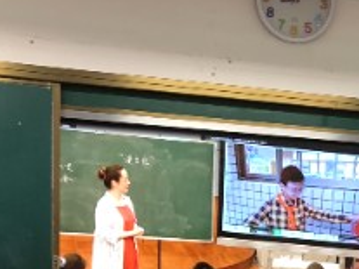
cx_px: 369
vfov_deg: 12.0
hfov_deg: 17.1
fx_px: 1161
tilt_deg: -9.1
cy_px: 512
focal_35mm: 112
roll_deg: -1.6
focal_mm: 3.99
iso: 32
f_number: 1.8
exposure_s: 1/33
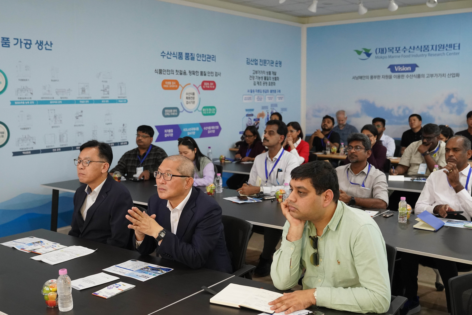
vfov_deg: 34.2
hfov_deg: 49.6
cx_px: 236
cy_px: 158
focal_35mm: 39
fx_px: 511
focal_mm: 39
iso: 5000
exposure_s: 1/160
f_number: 4
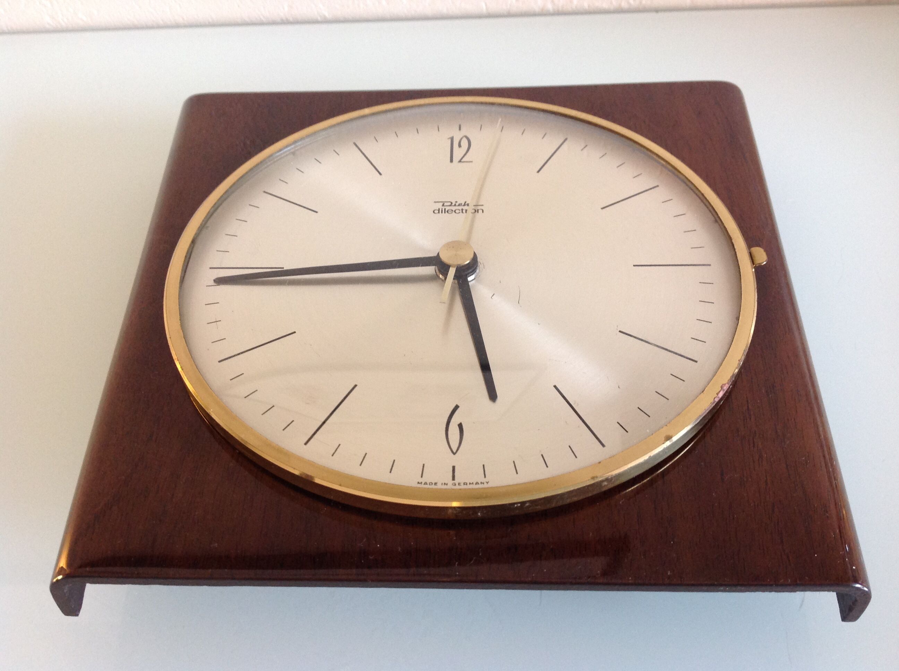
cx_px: 450
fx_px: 908
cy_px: 336
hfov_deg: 52.7
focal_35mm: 35
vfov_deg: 40.6
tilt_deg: -49.6
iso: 125
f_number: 2.4
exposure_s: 1/15
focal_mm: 4.28
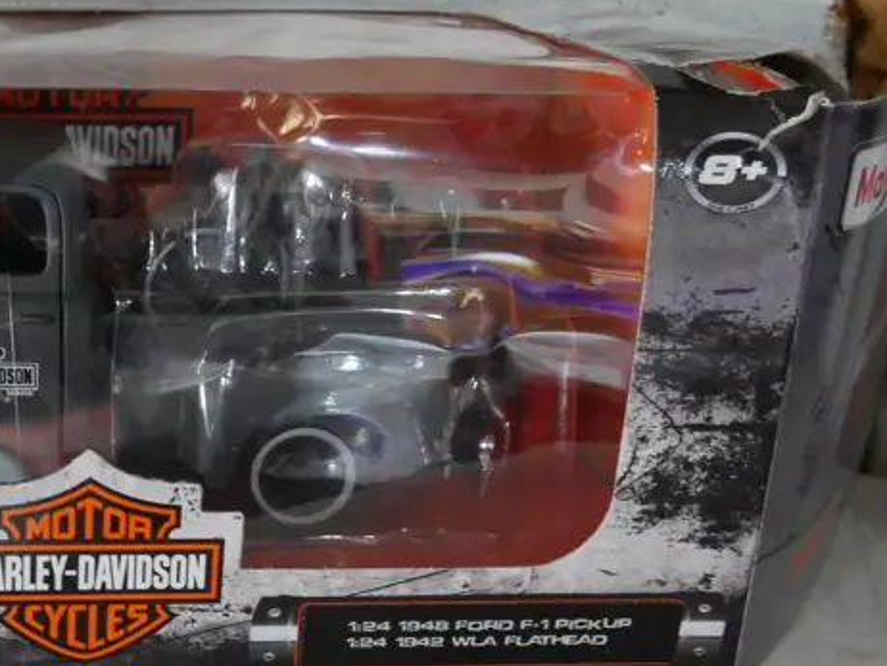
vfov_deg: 23.6
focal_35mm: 62
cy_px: 390
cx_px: 109
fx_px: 1590
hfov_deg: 30.0
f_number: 3.5
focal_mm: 14
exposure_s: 1/60
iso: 2000
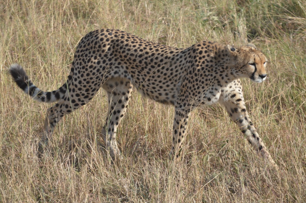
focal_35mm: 300
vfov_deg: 4.6
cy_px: 102
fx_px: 2548
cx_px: 153
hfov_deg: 6.9
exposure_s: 1/500
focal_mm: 200
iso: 180
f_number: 5.6
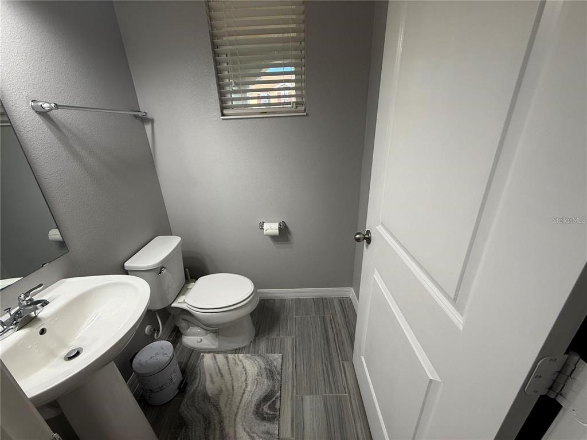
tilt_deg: -21.7
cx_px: 294
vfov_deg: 85.7
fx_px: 237
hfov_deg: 102.1
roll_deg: +2.4
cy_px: 220
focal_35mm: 14
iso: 80
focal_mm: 2.22
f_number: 2.2
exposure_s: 1/120
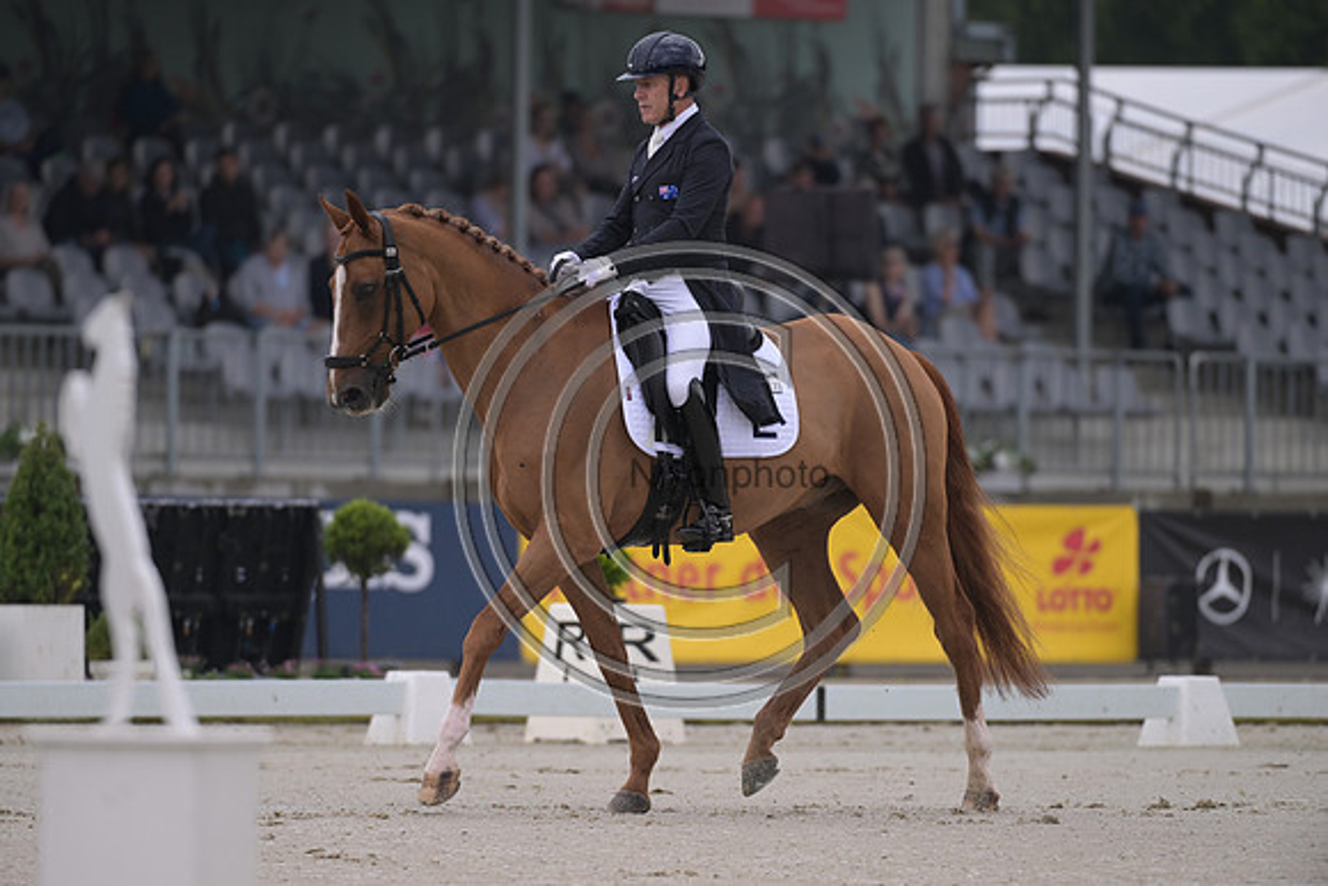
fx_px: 14020
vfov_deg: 3.6
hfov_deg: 5.4
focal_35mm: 380
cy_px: 443
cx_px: 664
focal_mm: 380
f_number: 5
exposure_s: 1/1250
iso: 720
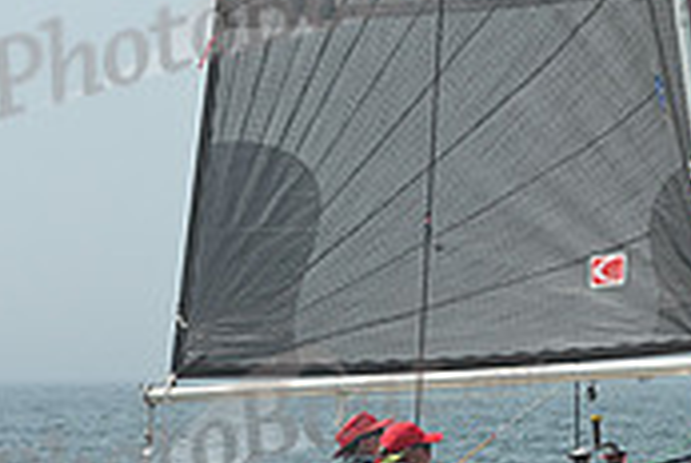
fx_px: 5153
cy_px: 166
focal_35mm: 268
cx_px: 759
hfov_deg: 7.6
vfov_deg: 5.1
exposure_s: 1/1250
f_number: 8
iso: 320
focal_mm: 80
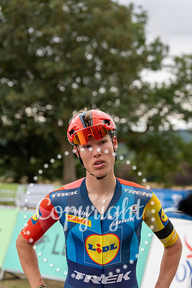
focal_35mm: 77
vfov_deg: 26.3
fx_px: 615
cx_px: 103
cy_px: 154
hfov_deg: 17.7
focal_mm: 70
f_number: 3.5
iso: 1250
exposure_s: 1/1000
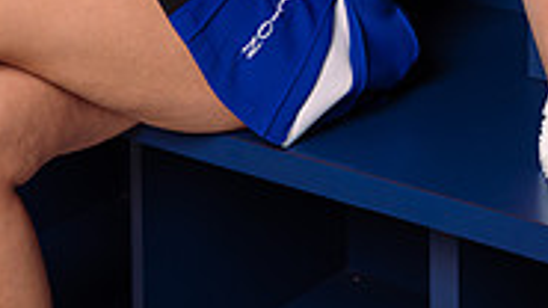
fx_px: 1700
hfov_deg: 18.3
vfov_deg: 9.5
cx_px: 320
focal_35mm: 117
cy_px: -344
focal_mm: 46
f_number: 4.5
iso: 250
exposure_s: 1/250
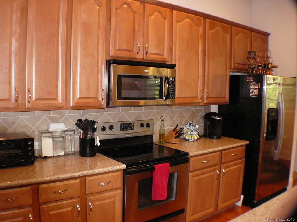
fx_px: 386
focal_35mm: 45
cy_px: 111
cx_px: 148
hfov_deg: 42.1
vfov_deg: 32.2
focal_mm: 6.7
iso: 400
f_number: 3.2
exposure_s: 1/30
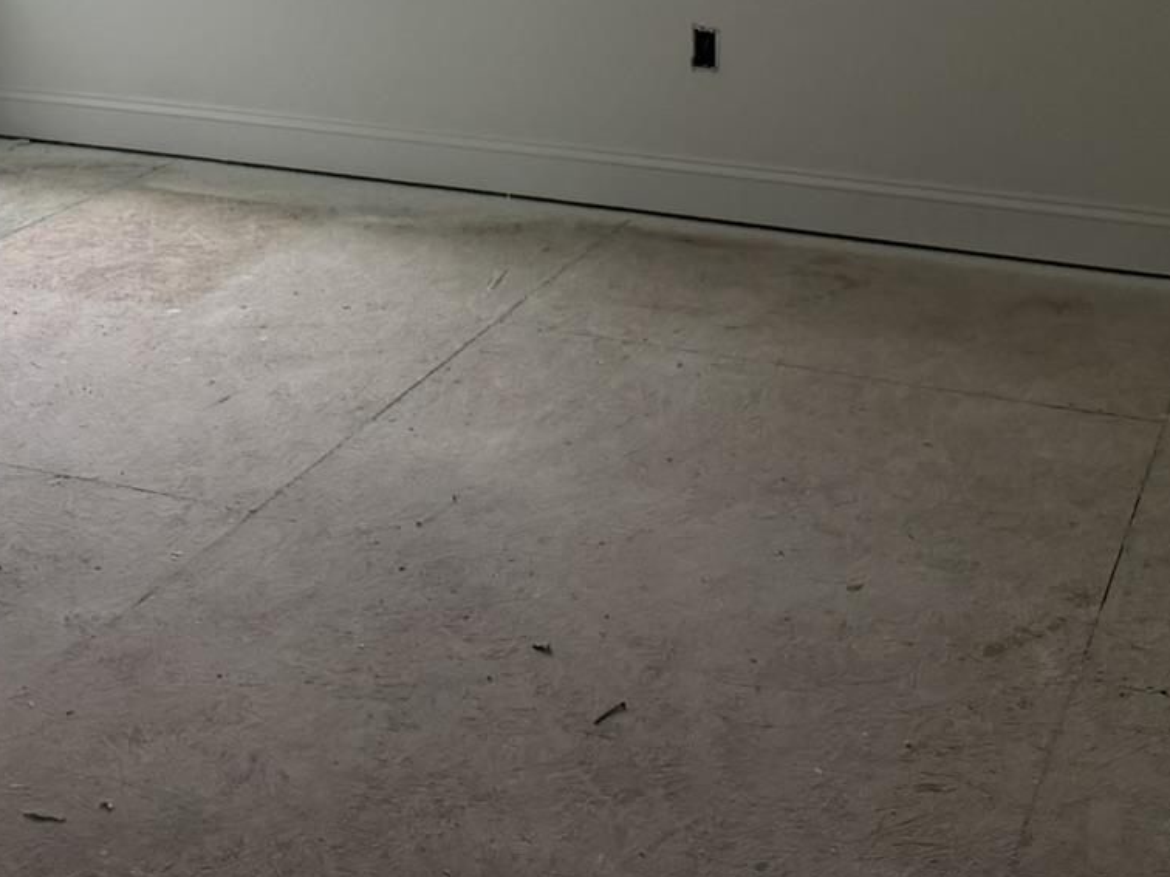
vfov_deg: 21.1
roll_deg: +0.1
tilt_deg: -5.7
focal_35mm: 65
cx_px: 351
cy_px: -156
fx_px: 2197
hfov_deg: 29.5
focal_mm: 6.76
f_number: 1.78
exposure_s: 1/121
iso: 200
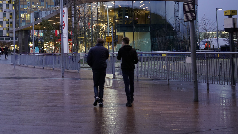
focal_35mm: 56
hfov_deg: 36.4
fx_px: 353
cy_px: 23
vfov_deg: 21.1
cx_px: 60
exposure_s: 1/60
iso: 800
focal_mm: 35
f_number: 2.8
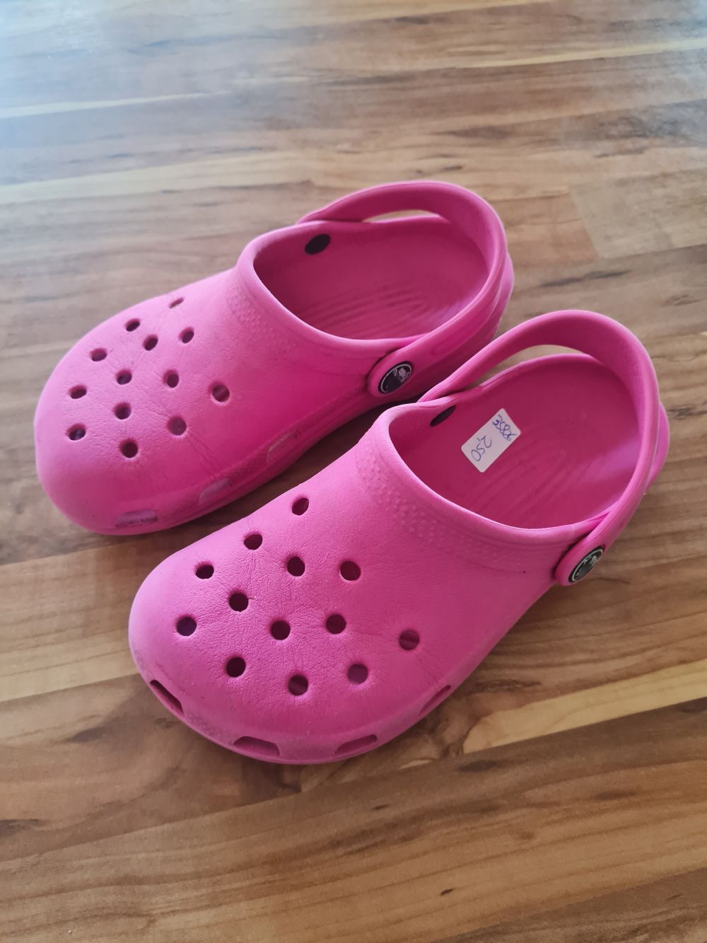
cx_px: 354
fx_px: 708
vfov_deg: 67.3
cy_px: 472
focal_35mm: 26
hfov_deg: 53.1
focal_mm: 5.4
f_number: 1.8
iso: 250
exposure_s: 1/50
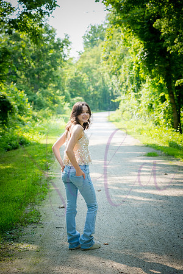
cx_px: 92
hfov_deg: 13.7
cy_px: 137
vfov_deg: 20.4
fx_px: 762
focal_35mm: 100
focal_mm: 100
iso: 400
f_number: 6.3
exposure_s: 1/320
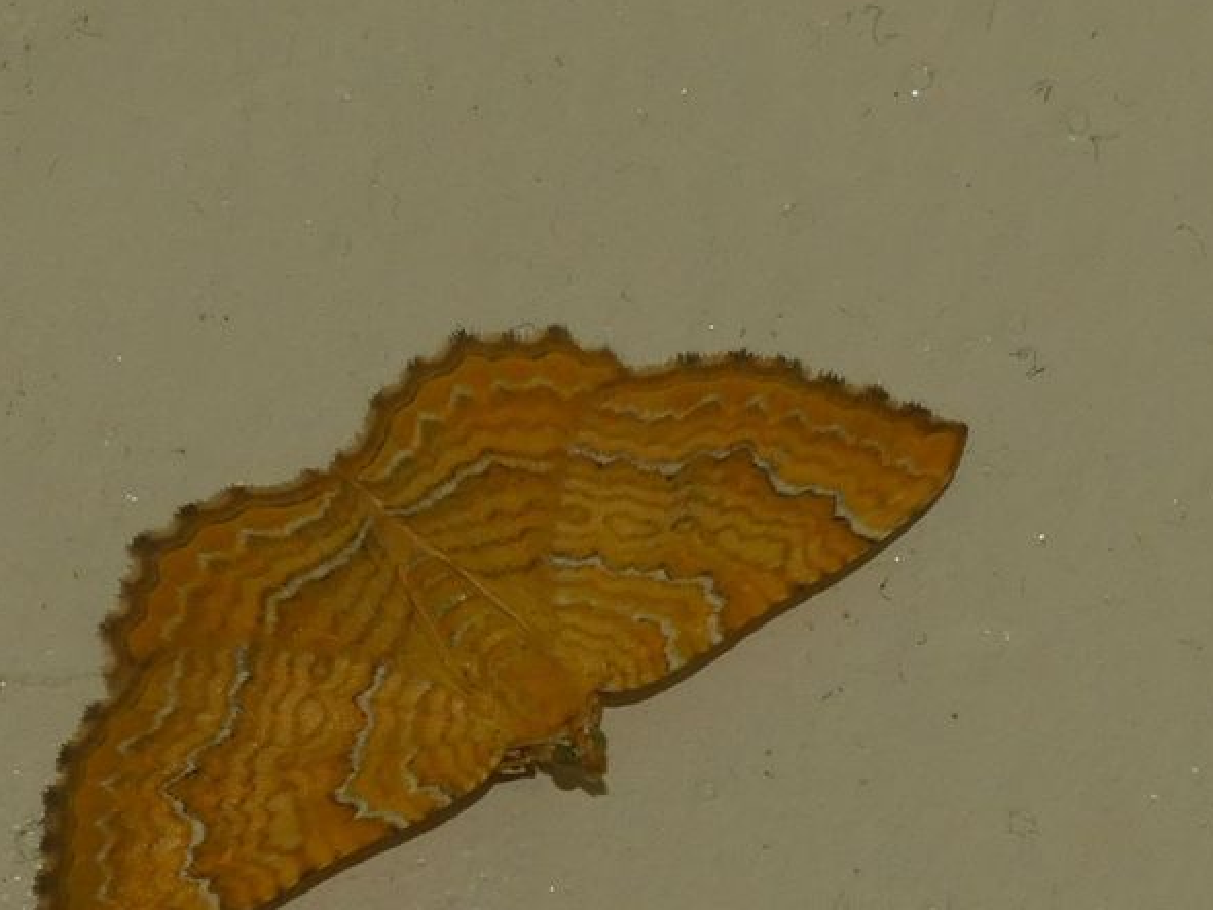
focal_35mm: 237
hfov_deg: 8.3
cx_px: 505
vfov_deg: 6.3
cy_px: 647
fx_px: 8308
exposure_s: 1/40
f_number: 5.4
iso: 80
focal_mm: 29.5
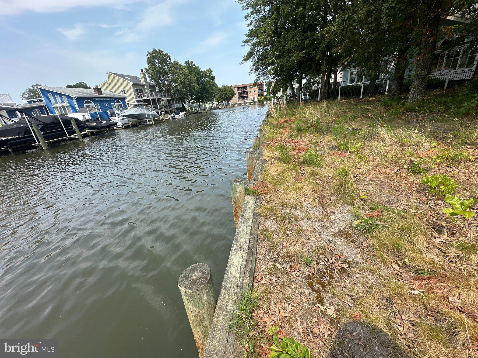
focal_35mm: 14
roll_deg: +5.7
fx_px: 193
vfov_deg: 85.7
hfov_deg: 102.1
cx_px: 239
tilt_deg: -19.6
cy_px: 179
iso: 40
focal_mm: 2.22
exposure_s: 1/988
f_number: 2.2
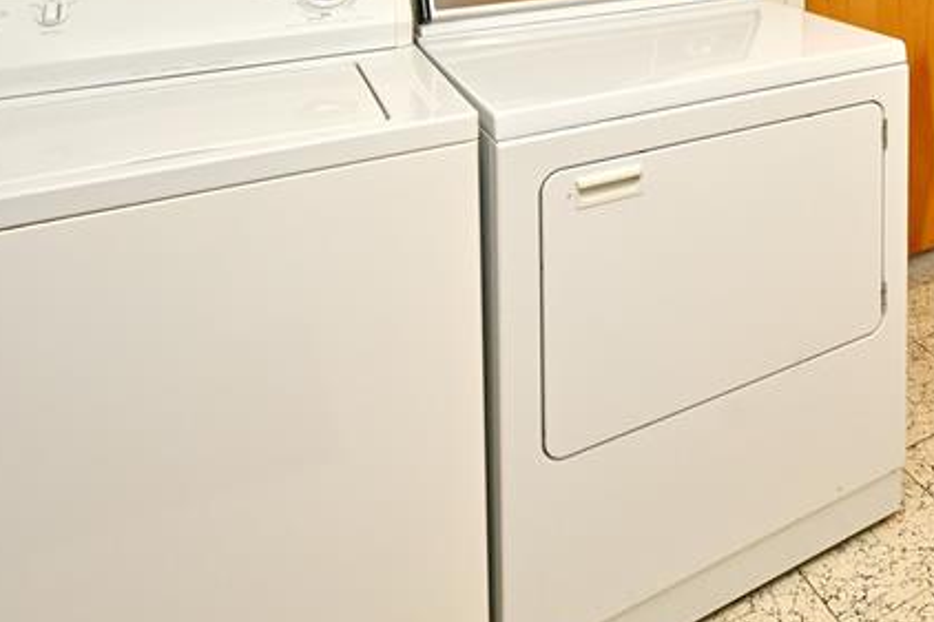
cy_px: -91
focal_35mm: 34
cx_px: 834
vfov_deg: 33.1
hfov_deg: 49.9
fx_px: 882
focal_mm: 14
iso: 320
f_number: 9
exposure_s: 1/60
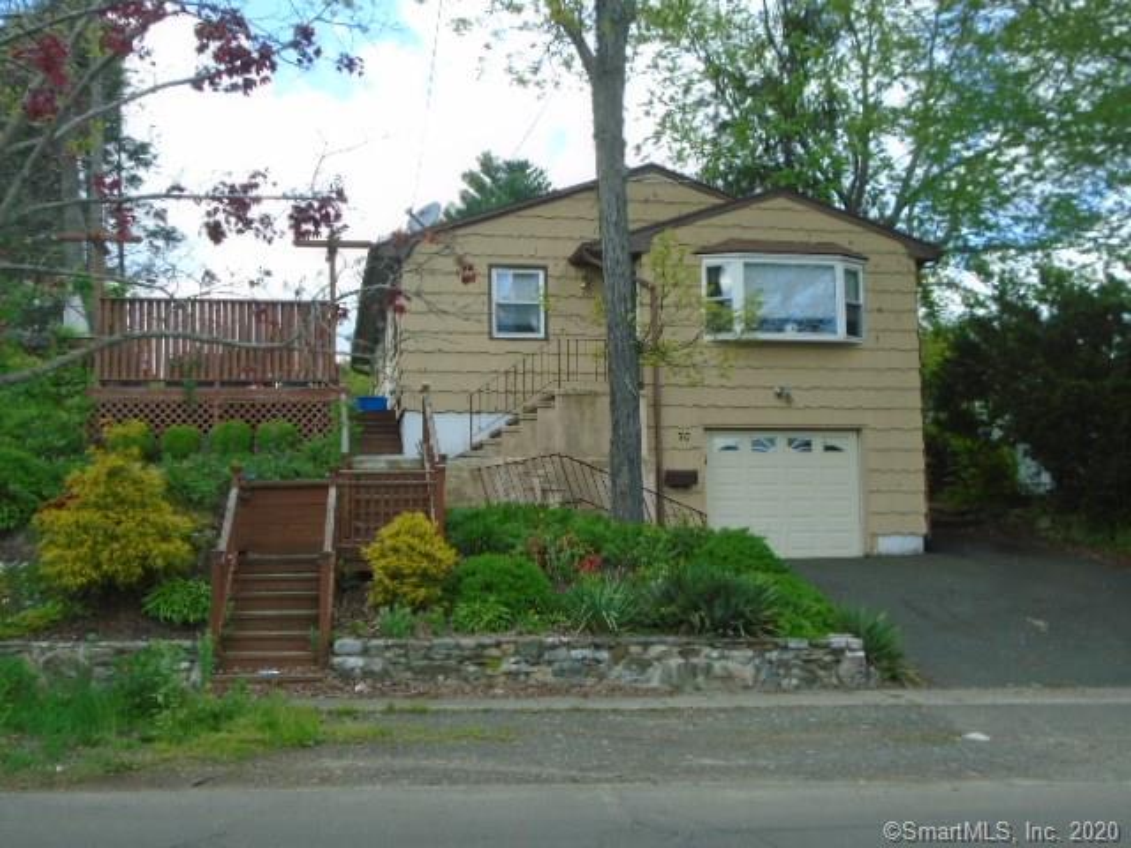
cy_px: 424
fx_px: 1176
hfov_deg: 51.4
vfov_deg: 39.7
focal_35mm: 36
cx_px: 566
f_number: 3.8
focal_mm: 6.4
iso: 100
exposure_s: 1/250
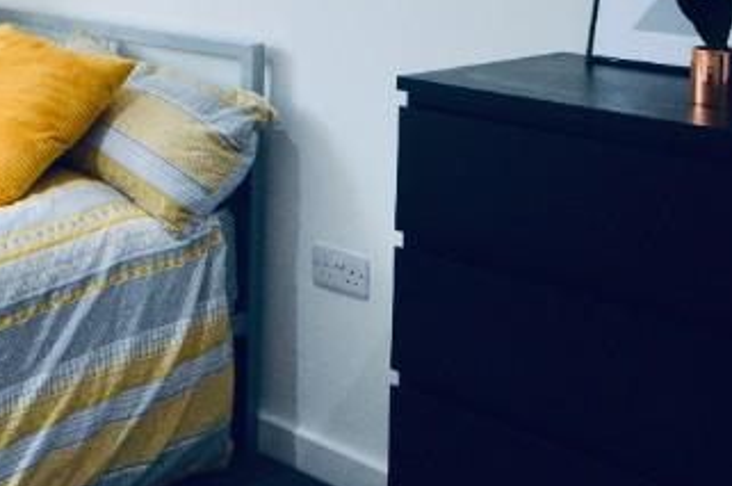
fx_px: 1360
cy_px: -51
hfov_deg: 28.6
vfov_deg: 19.4
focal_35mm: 67
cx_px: 36
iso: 640
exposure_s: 1/60
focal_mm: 14
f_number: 4.8
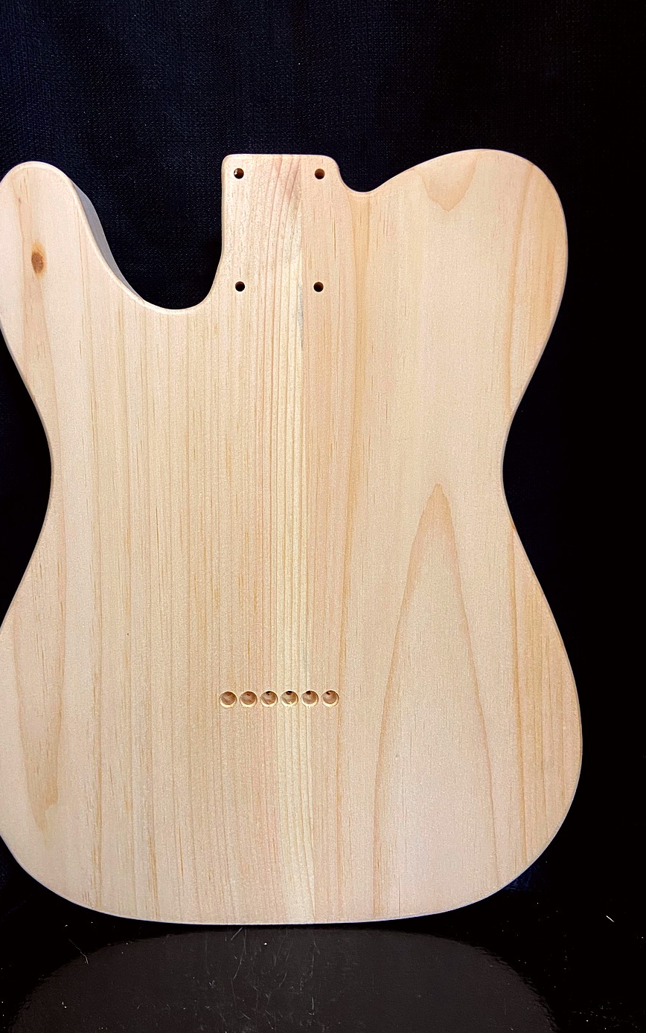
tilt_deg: -10.3
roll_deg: +1.8
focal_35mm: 28
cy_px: 516
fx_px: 789
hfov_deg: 44.4
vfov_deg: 66.5
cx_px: 283
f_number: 1.8
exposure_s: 1/60
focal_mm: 4.25
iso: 100
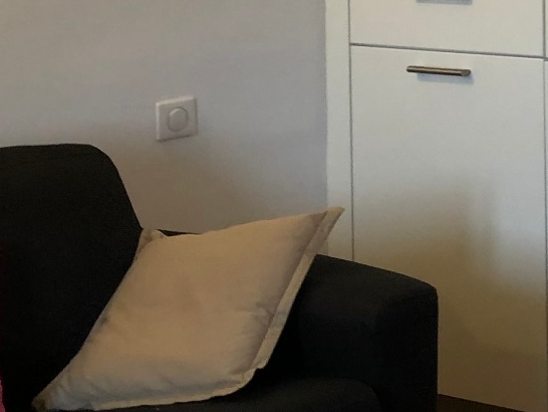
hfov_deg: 16.1
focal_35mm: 105
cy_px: -143
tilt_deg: +0.7
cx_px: 953
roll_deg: +0.6
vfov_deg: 13.5
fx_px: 1663
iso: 32
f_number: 1.8
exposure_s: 1/20
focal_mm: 3.99
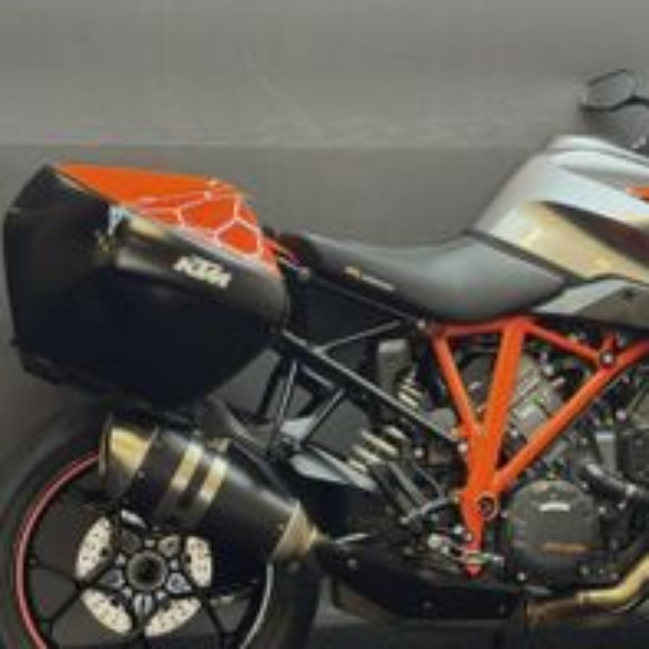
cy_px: 353
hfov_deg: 20.0
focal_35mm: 86
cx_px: 494
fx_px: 1824
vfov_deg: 20.2
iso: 200
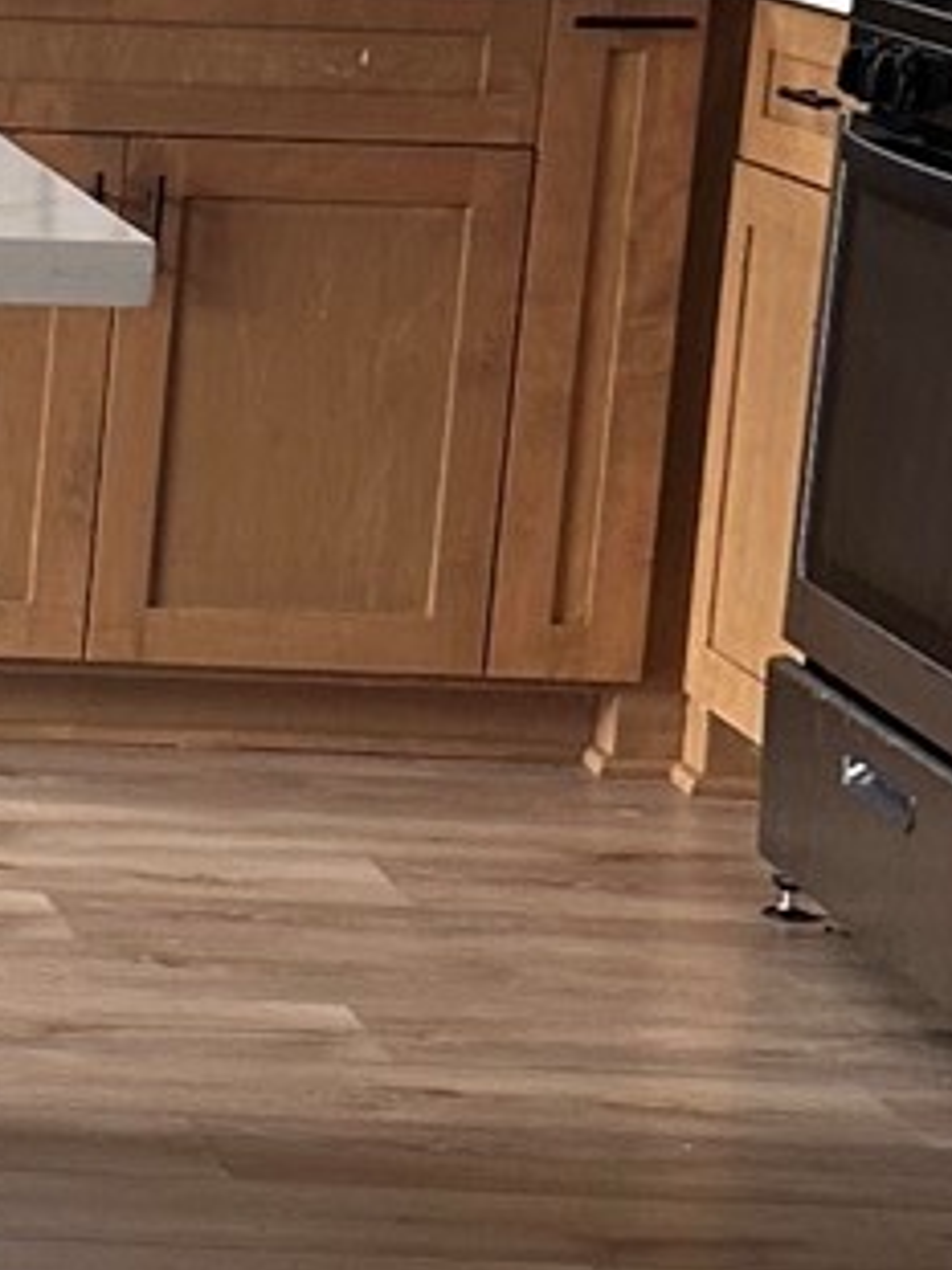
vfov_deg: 12.5
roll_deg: -2.7
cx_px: -1075
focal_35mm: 158
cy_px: 633
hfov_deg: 8.8
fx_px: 5798
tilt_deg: -10.8
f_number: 1.78
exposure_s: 1/121
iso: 80
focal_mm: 6.86
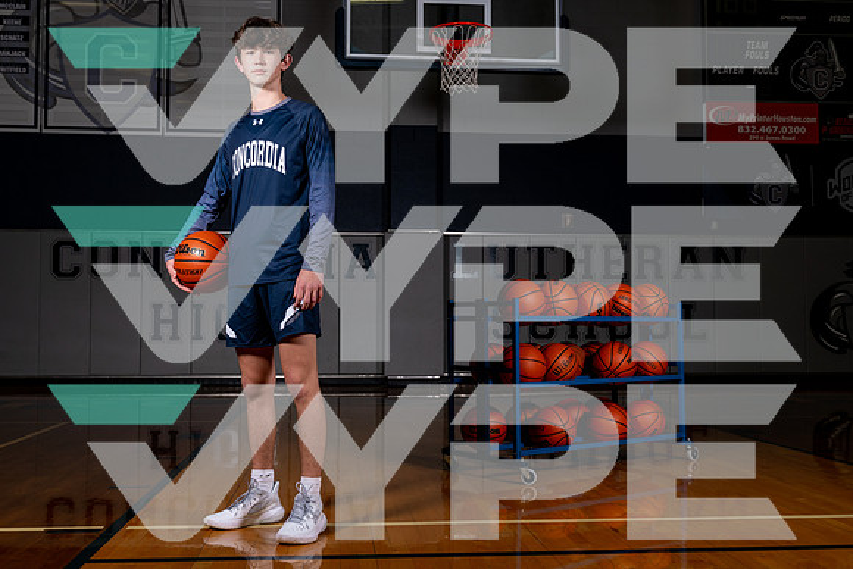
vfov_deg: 34.4
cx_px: 409
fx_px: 918
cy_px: 275
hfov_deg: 49.8
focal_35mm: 39
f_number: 8
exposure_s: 1/125
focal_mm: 37
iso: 160
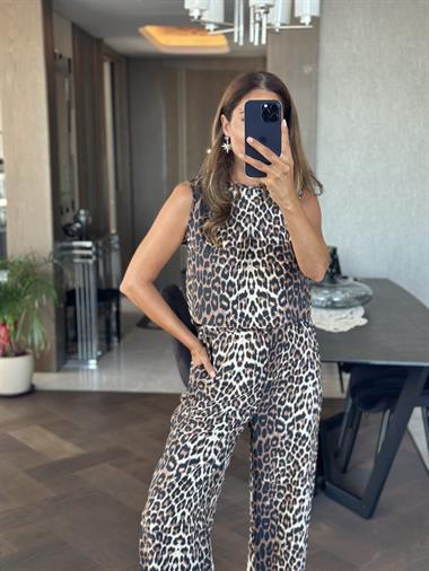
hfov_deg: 30.3
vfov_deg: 39.6
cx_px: 214
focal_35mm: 48
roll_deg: +0.4
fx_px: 792
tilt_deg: -14.6
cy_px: 286
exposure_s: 1/60
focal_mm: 6.86
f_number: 1.78
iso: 200
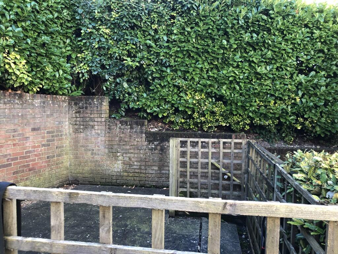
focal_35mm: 28
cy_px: 127
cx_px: 169
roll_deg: +0.0
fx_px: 273
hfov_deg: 63.4
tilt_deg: -3.1
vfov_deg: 49.7
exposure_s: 1/40
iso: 25
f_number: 1.8
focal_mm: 3.99
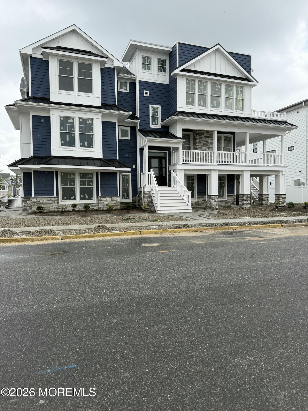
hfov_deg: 56.8
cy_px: 206
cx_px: 154
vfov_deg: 71.6
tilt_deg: -2.1
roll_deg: +0.2
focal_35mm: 24
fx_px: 285
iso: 100
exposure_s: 1/2525
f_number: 1.78
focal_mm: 6.76
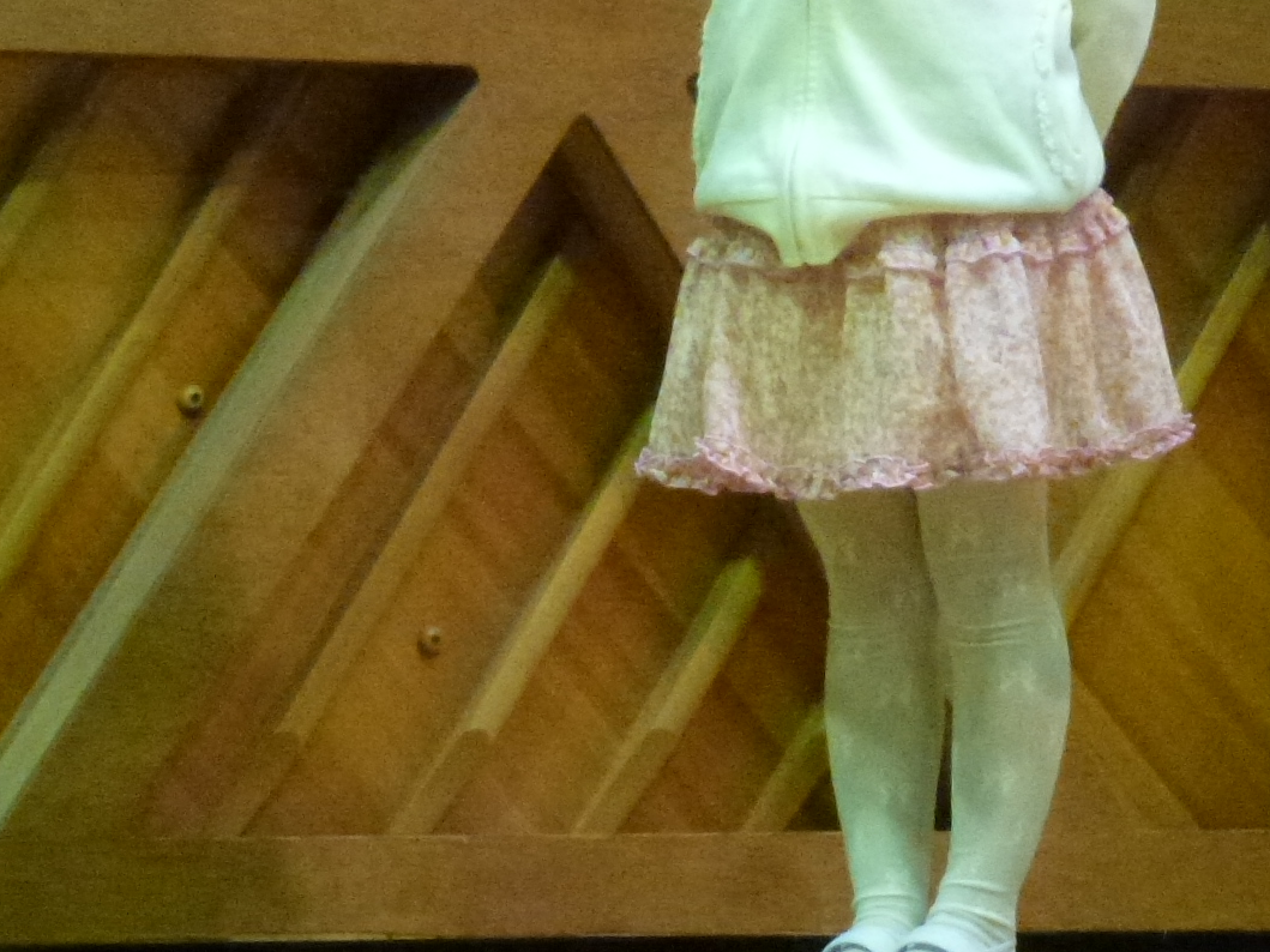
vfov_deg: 3.7
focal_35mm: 406
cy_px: 230
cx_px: 989
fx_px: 14894
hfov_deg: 4.9
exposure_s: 1/15
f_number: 5.4
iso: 800
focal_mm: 30.1
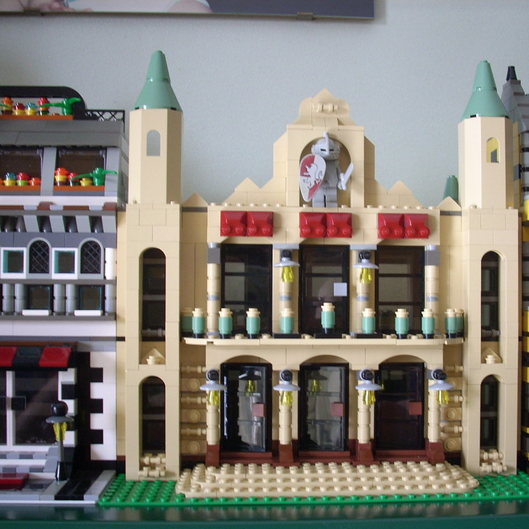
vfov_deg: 38.3
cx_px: 329
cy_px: 266
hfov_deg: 38.1
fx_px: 761
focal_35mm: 44
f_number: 2.8
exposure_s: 1/30
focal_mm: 6.2
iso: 104
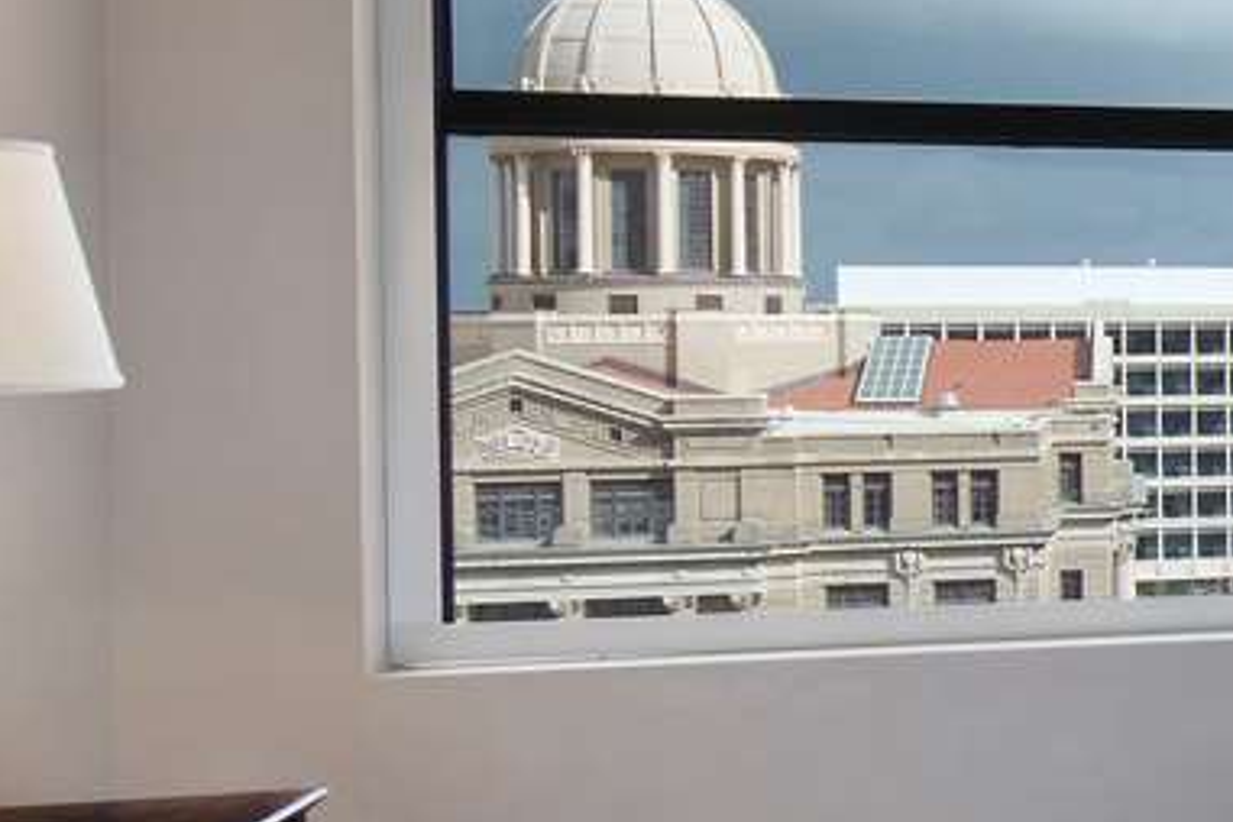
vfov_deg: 22.9
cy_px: 505
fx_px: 2021
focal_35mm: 59
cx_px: 1900
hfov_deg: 25.0
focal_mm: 10
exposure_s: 1/100
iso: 250
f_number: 7.1
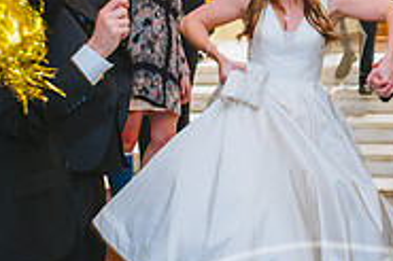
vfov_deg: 16.6
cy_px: 87
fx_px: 894
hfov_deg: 23.7
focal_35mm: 82
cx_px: 393
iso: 2500
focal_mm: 24
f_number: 2.8
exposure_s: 1/60
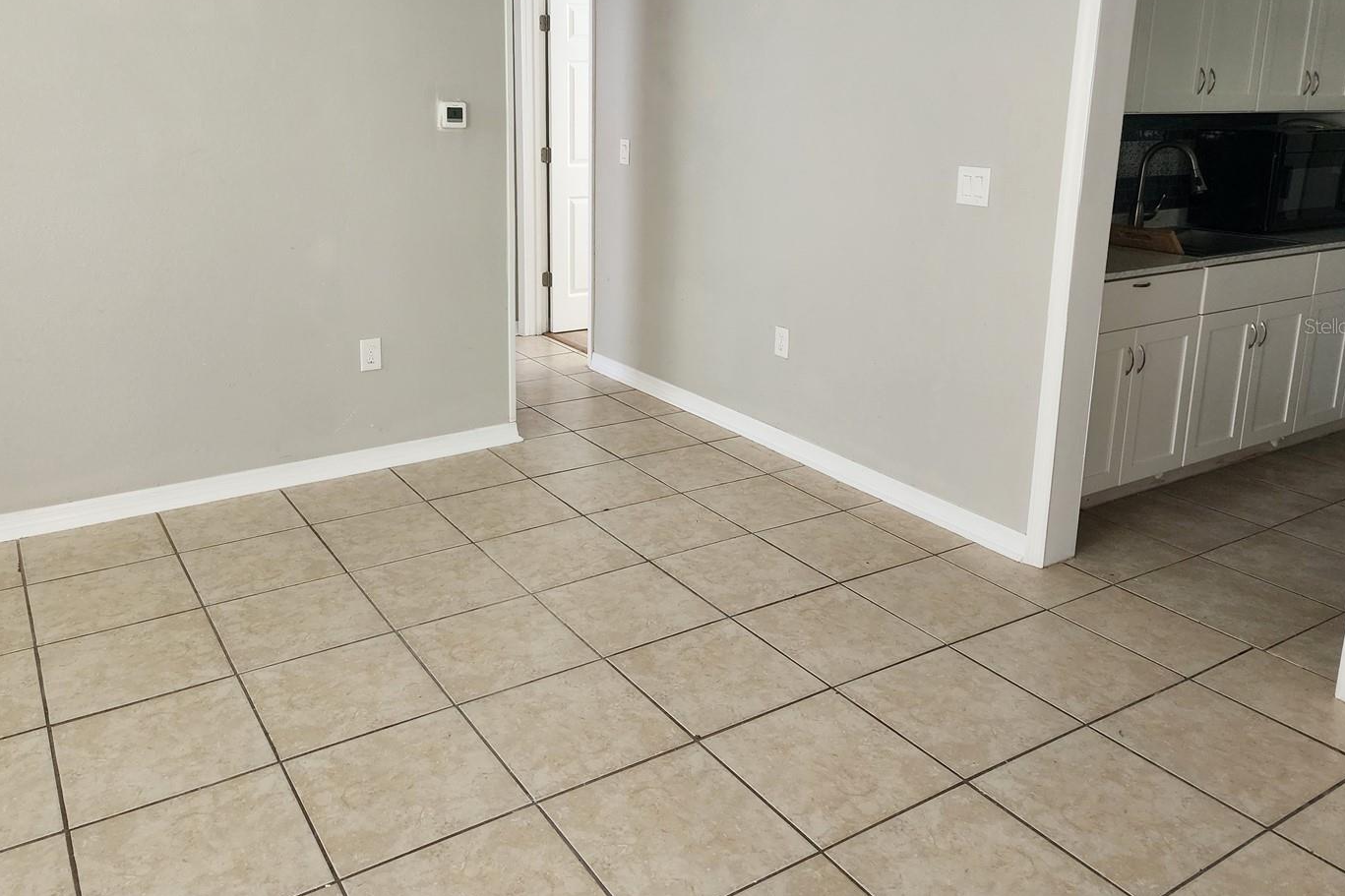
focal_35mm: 28
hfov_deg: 65.3
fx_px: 1046
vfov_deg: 45.9
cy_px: 326
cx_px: 610
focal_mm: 6.4
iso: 320
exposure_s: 1/120
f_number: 1.8
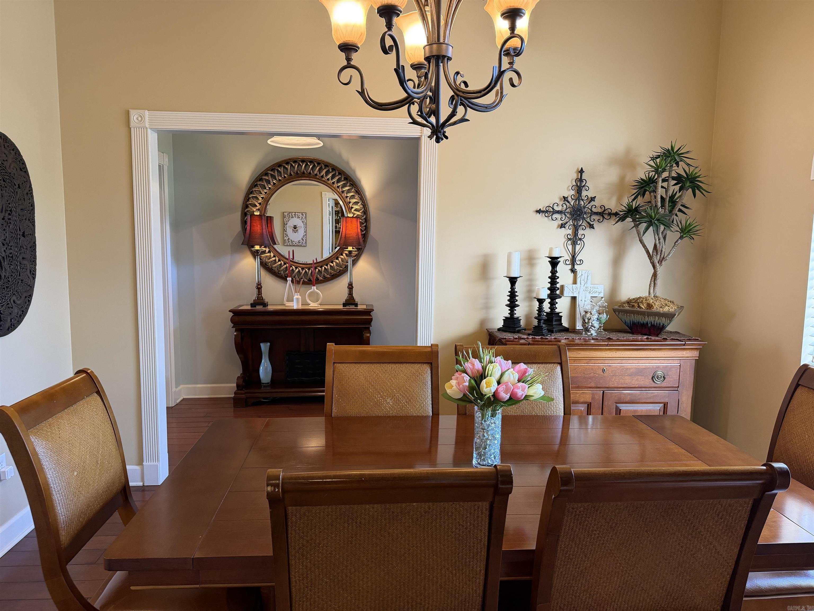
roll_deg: -0.6
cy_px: 306
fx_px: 564
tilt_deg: -6.5
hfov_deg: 71.6
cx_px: 407
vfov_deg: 56.8
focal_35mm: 24
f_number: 1.78
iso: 200
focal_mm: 6.76
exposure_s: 1/60
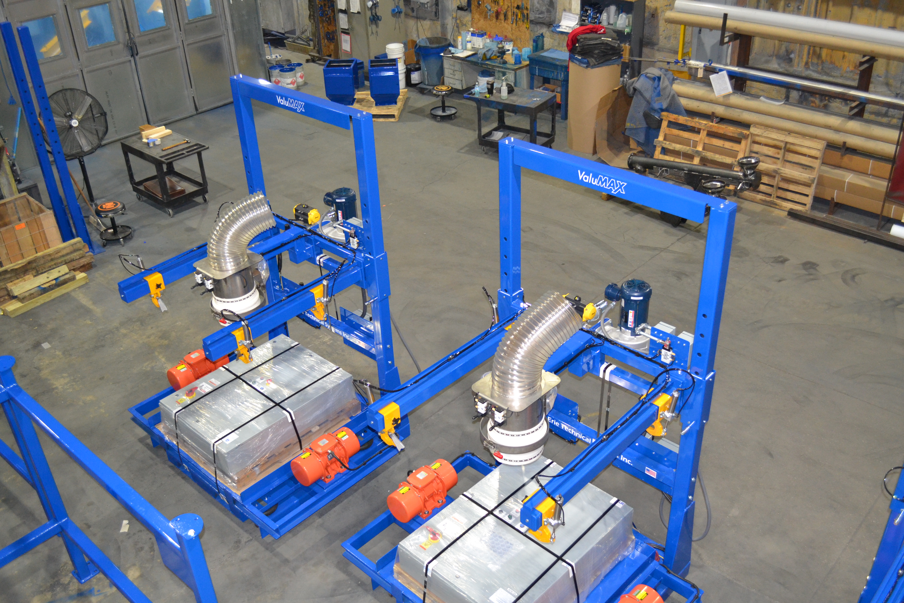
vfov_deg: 40.0
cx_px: 452
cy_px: 302
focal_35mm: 33
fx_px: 829
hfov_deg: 57.2
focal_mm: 22
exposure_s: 1/60
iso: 1250
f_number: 4
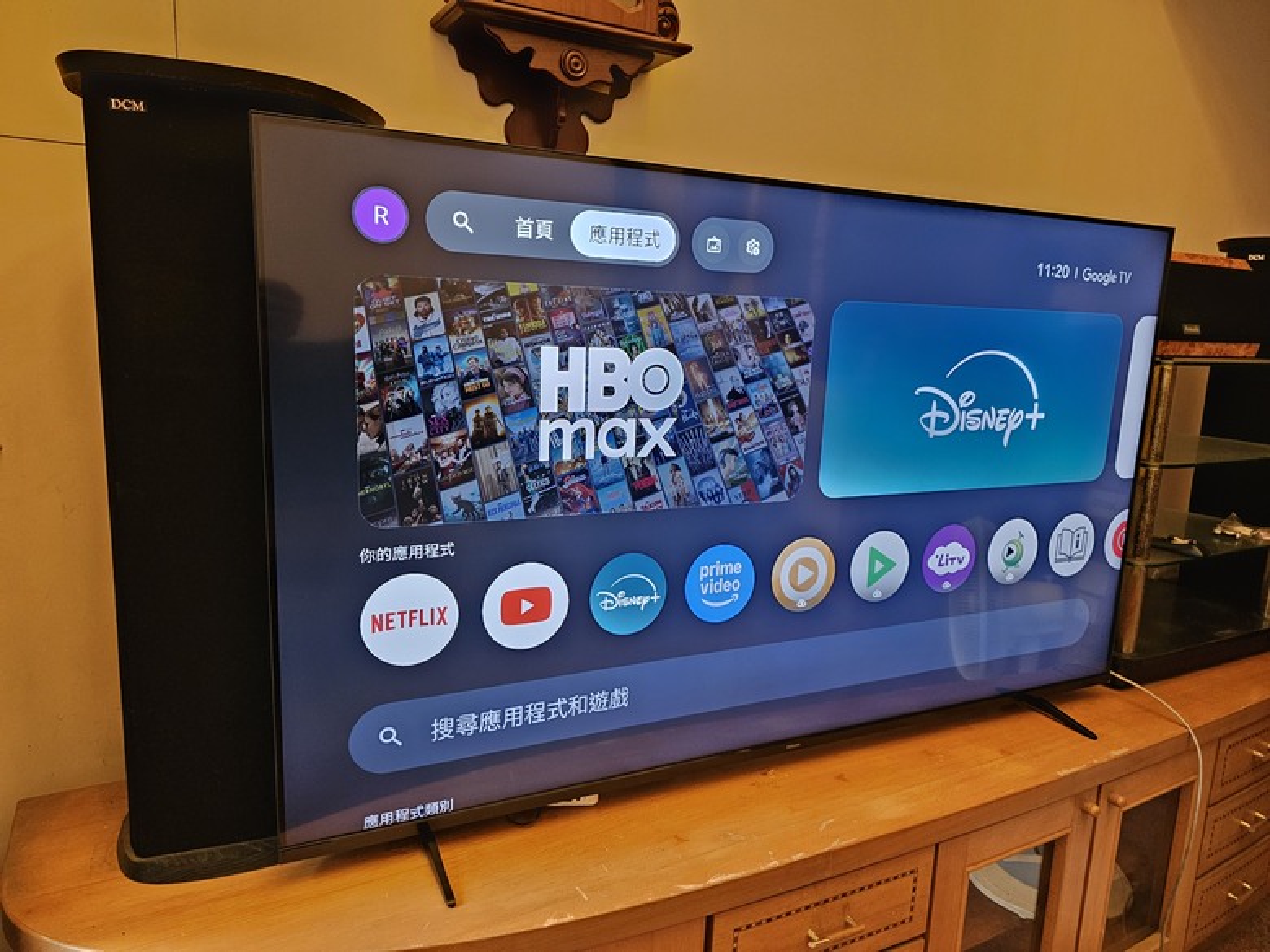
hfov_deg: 73.9
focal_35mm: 23
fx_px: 844
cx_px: 635
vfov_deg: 58.9
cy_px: 476
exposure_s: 1/60
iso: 640
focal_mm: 6.3
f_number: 1.7
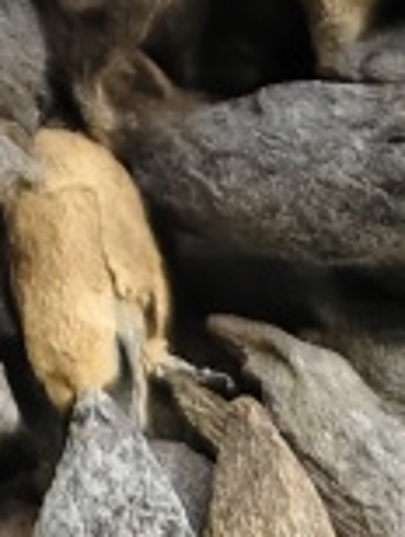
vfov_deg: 10.1
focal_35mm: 159
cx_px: -492
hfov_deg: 8.7
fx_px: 2474
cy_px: -933
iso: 3705
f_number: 1.88
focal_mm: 5.56
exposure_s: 1/250
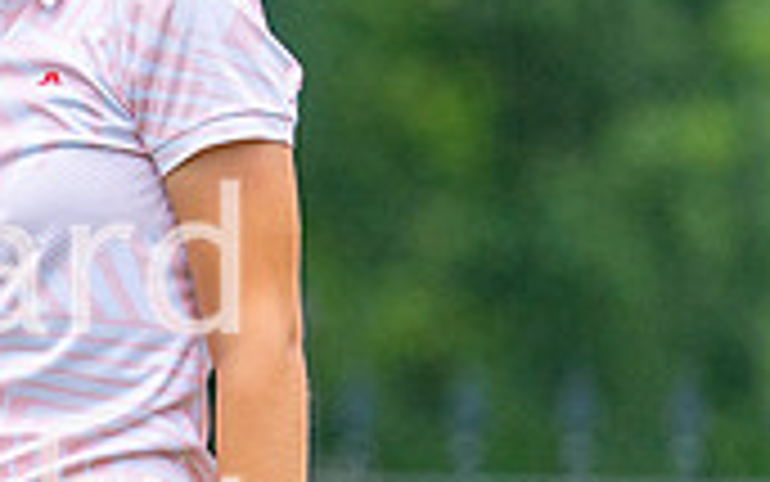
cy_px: 302
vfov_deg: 0.8
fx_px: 32684
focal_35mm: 1557
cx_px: -329
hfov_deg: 1.3
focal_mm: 300
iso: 400
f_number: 4.5
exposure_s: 1/2500
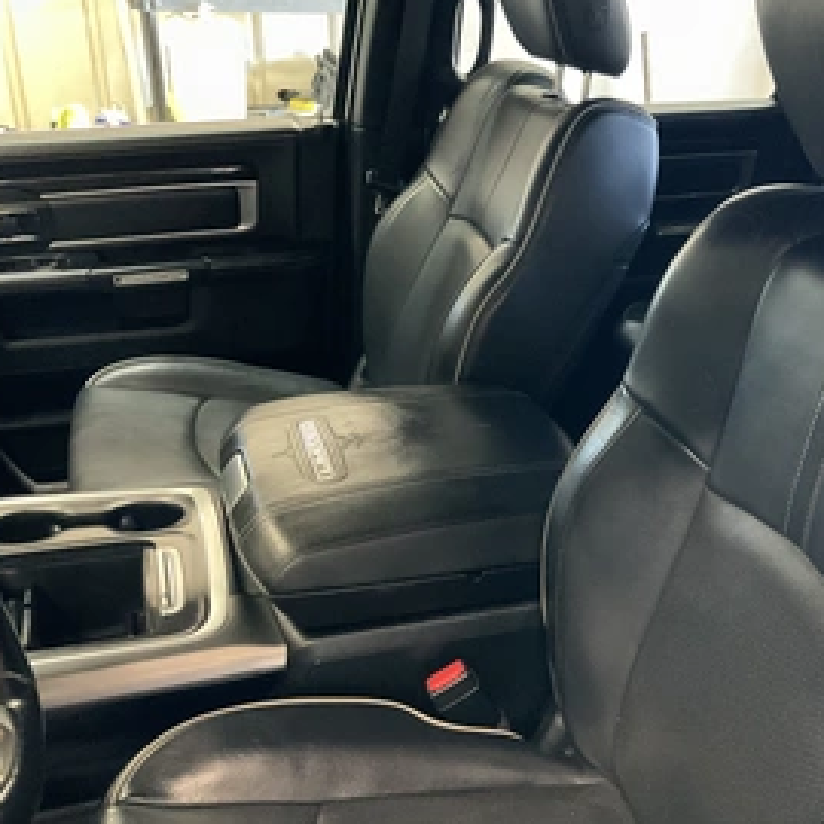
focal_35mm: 38
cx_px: 589
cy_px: 433
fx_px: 1023
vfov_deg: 43.8
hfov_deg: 42.9
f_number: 1.8
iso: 640
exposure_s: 1/30
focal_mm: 3
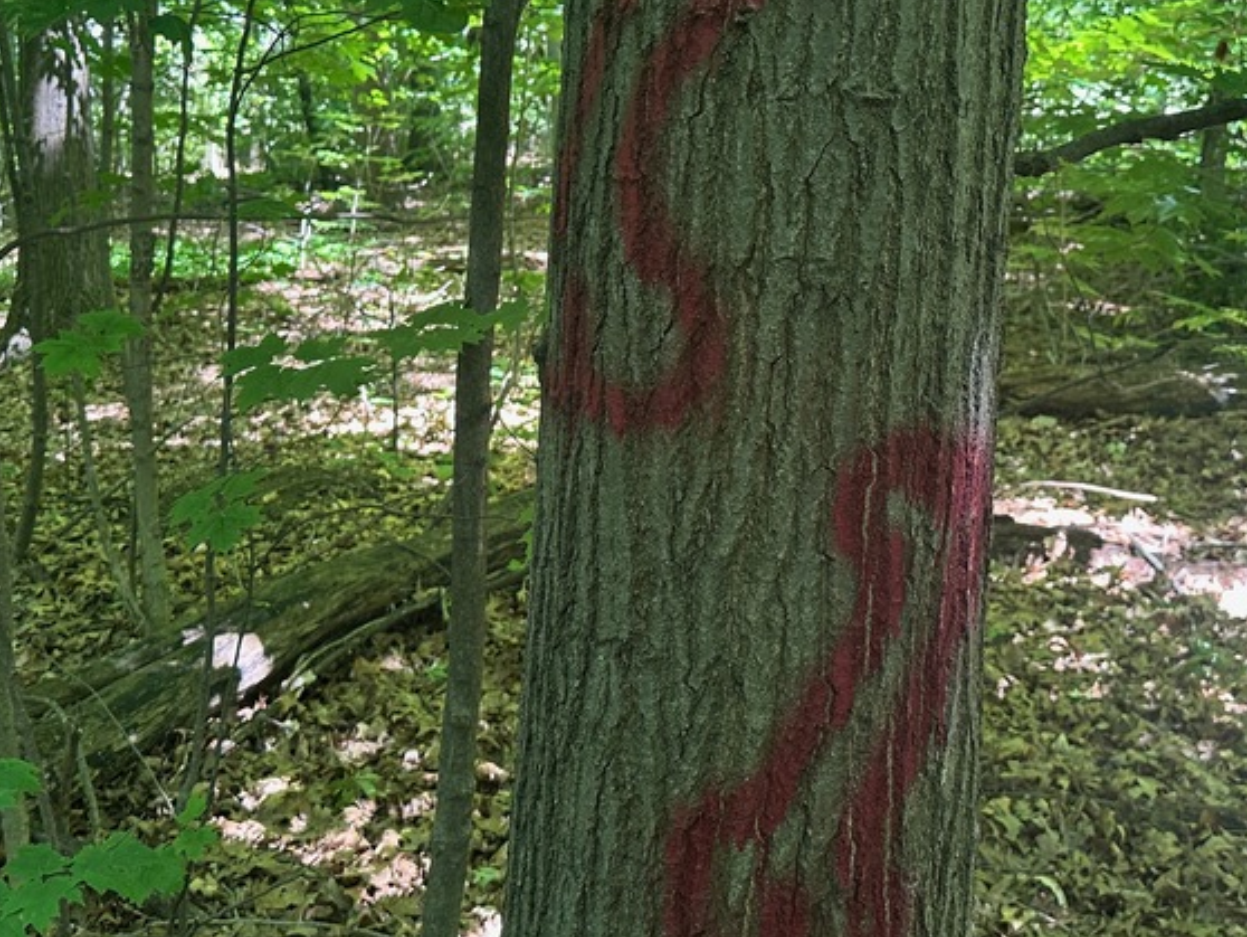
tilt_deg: -9.0
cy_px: 367
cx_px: 720
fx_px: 1550
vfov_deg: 33.5
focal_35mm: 43
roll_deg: +0.9
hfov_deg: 43.7
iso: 250
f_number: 1.78
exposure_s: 1/94
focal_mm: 6.86
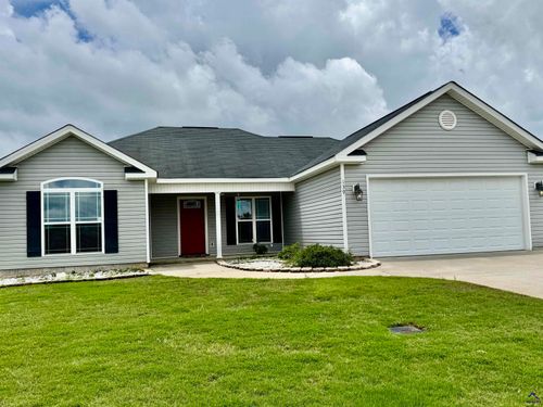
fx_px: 376
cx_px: 272
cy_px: 204
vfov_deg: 56.8
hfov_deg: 71.6
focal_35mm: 24
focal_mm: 6.76
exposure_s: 1/10417
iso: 80
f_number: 1.78
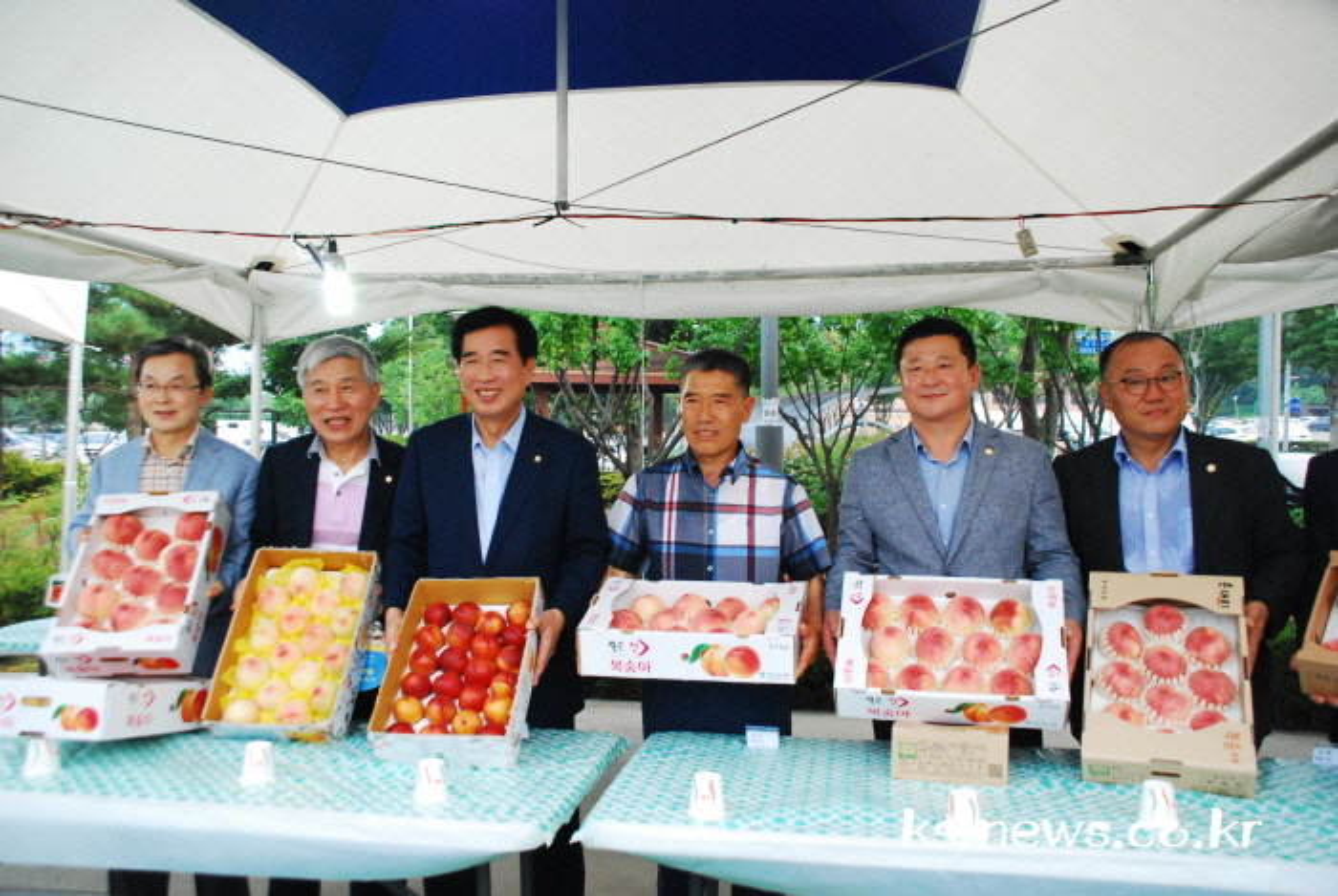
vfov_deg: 41.8
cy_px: 448
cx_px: 669
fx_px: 1172
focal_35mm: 32
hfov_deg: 59.4
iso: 1600
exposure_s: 1/100
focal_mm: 21
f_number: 5.6
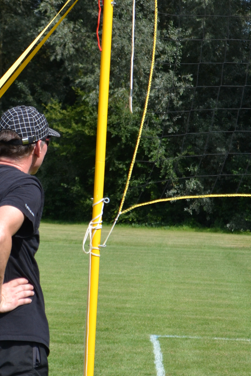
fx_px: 1758
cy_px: 142
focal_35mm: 168
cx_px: 32
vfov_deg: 12.2
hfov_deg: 8.1
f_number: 5.6
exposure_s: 1/1600
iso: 400
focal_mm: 55
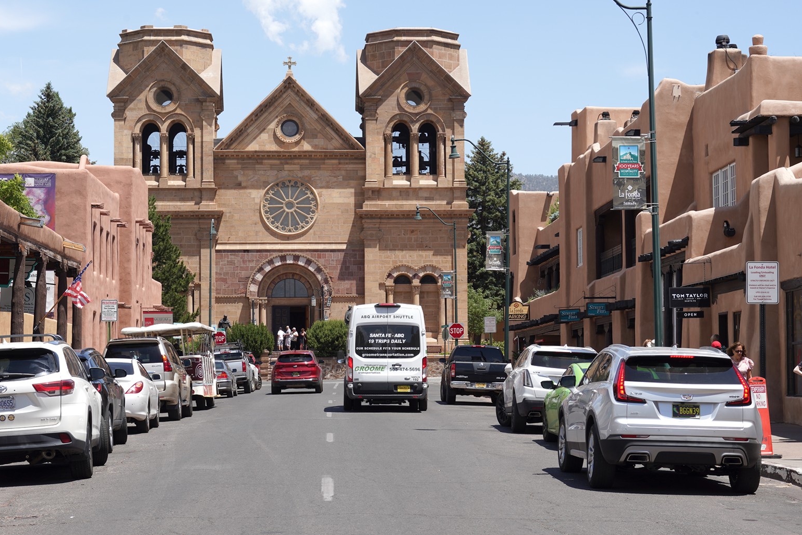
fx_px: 1738
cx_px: 345
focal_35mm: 78
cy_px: 214
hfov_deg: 26.0
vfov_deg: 17.5
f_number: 14
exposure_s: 1/100
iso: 100
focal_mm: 60
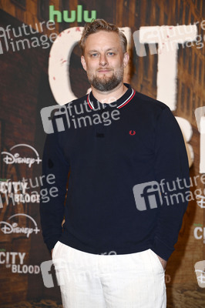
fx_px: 856
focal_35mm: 100
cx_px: 102
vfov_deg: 20.4
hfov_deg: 13.7
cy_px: 154
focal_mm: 100
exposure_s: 1/250
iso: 640
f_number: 5.6
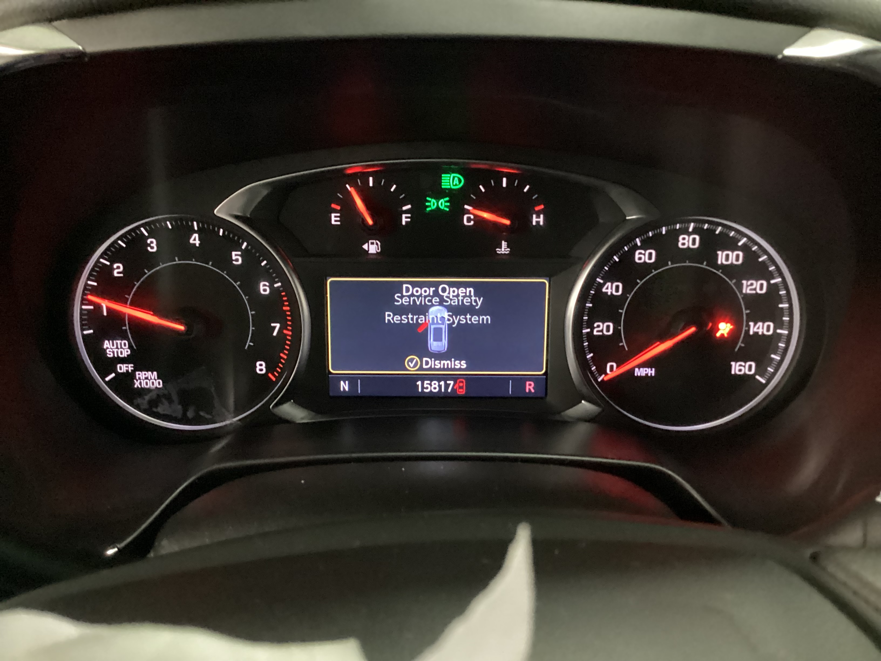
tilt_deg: -24.9
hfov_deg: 58.4
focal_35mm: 31
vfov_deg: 45.4
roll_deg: +0.6
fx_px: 789
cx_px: 440
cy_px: 330
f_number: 2.4
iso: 800
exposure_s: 1/17
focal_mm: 3.3
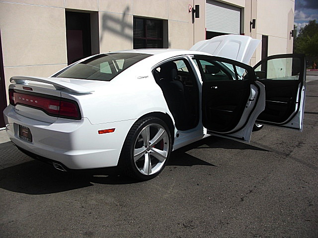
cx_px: 159
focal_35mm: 36
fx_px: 331
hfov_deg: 51.4
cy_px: 119
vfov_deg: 39.7
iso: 50
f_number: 7.9
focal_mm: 6.3
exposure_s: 1/250
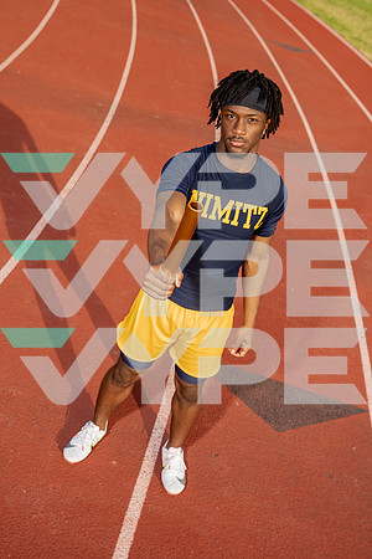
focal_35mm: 43
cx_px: 186
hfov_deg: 31.2
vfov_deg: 45.4
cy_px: 280
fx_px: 666
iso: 100
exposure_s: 1/250
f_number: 5
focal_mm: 43
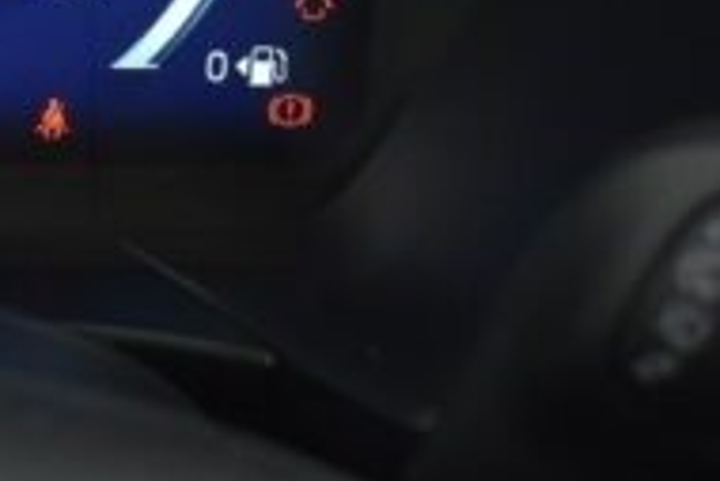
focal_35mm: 164
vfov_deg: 8.3
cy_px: -172
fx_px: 3283
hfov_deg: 11.4
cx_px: -675
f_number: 4
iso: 1600
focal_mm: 27
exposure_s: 1/80
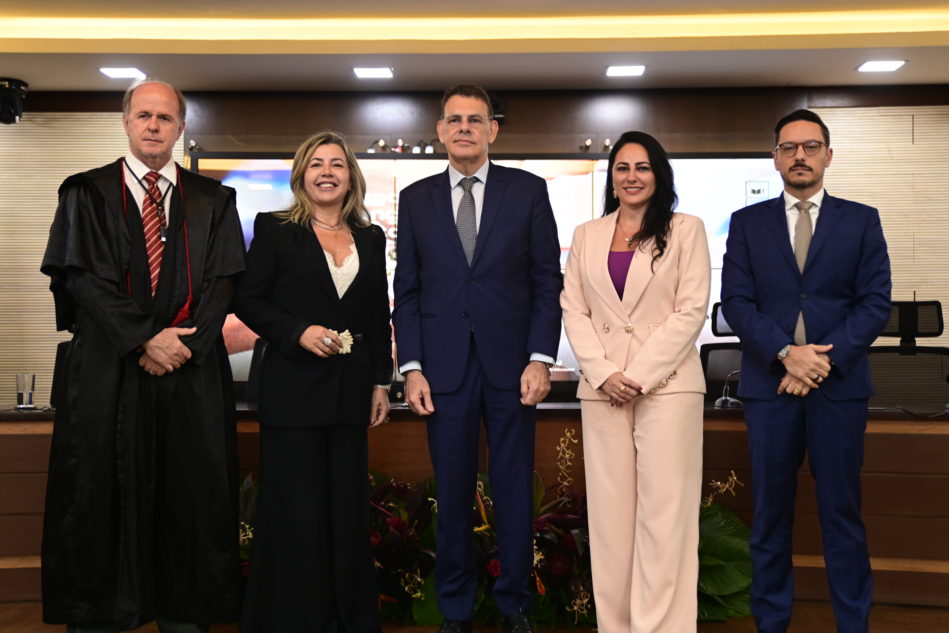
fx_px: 1397
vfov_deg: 25.5
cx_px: 480
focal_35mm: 53
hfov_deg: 37.5
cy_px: 314
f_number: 3.2
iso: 800
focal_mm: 52
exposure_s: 1/100
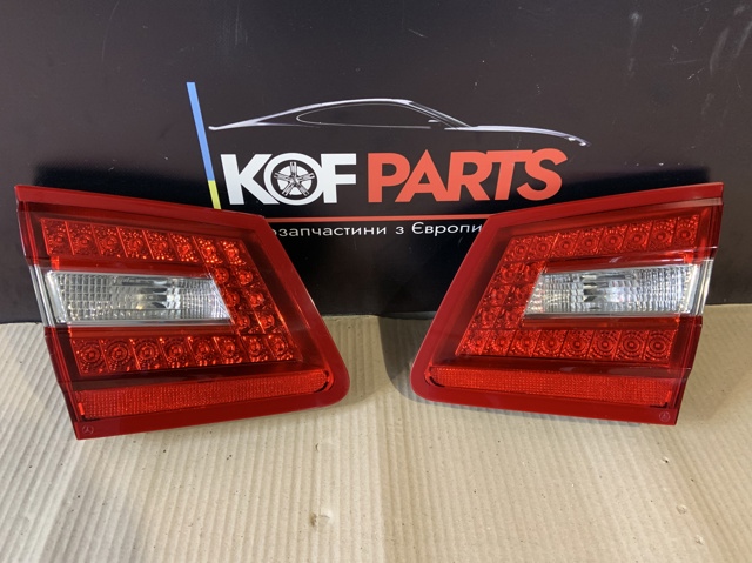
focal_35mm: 26
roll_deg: +0.1
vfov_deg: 53.0
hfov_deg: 67.3
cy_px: 282
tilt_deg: -39.5
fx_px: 564
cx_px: 376
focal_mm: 4.25
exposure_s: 1/36
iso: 400
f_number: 1.8
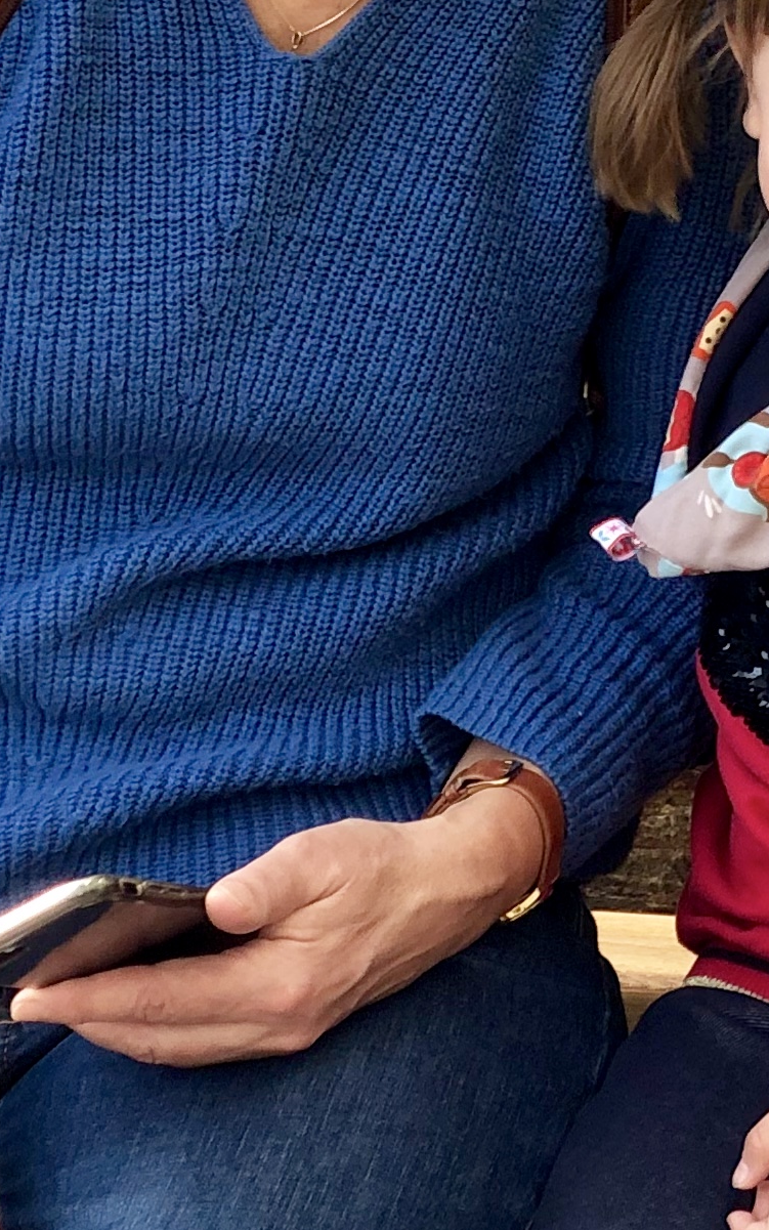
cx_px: 1678
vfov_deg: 11.1
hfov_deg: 6.8
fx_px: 6201
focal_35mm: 185
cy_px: -239
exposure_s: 1/120
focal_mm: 6
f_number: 2.4
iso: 25
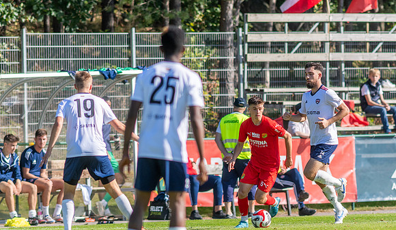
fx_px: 6469
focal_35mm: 612
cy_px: 173
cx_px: 259
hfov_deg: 3.5
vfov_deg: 2.0
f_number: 3.5
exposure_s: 1/2000
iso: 180
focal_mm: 300
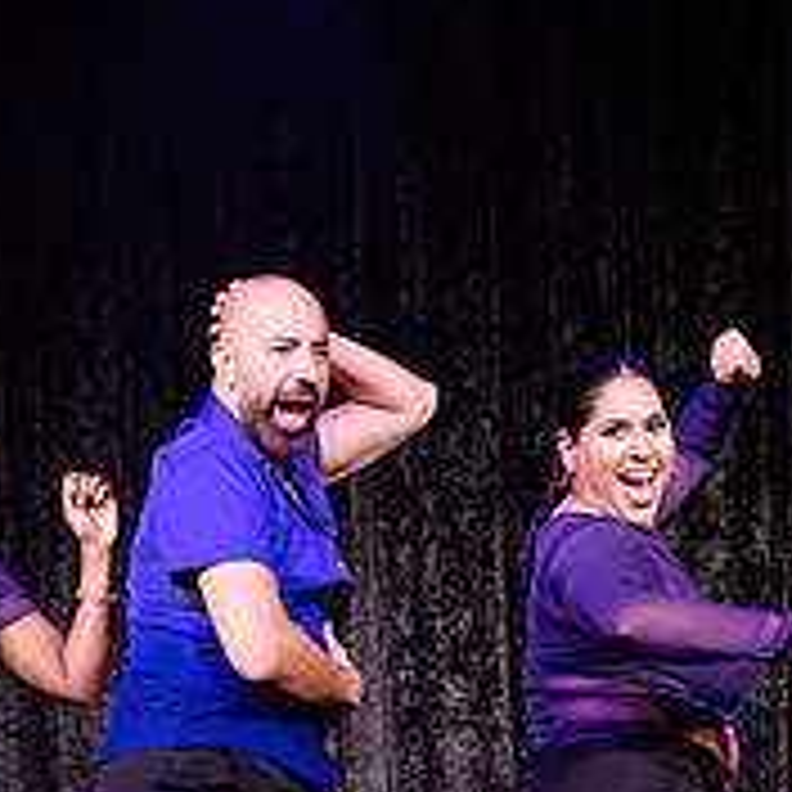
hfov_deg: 15.0
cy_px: 682
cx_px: 729
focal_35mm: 115
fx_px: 2977
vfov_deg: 15.0
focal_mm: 41
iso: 1250
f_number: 3.2
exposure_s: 1/400
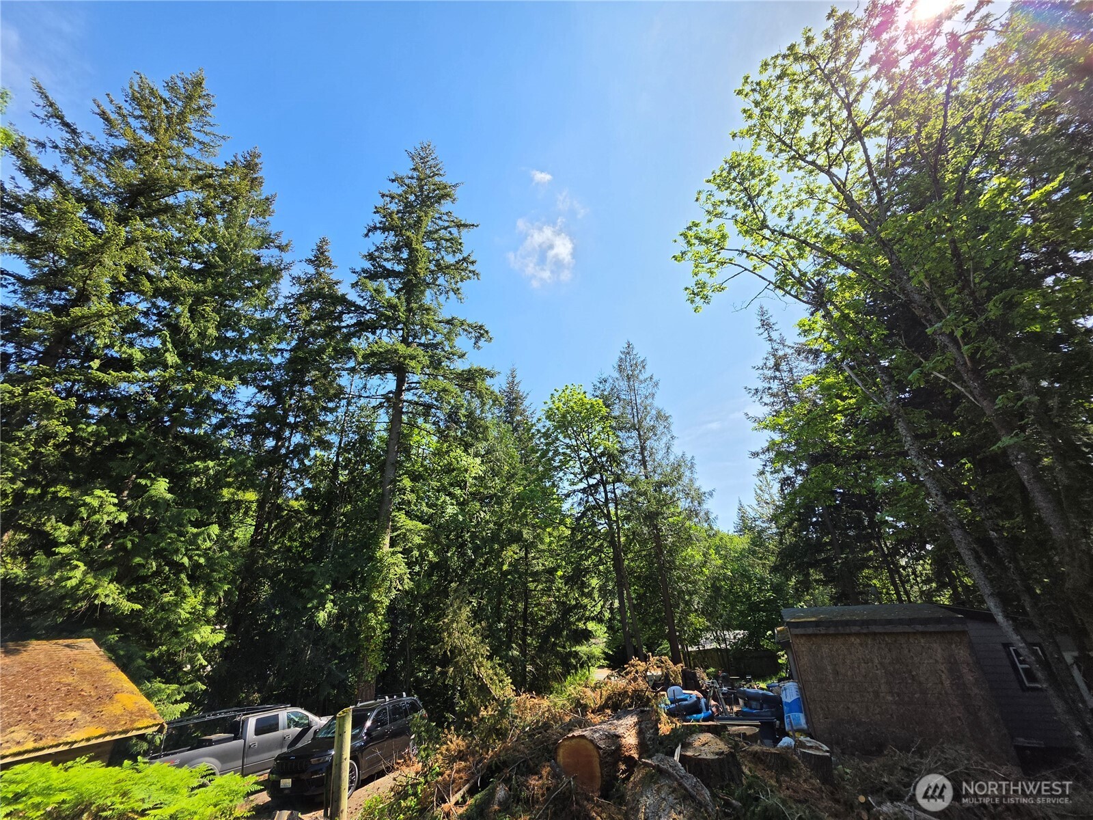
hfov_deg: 106.2
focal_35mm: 13
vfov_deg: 89.9
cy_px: 410
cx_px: 546
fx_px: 410
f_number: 1.9
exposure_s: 1/1399
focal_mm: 2.2
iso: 32
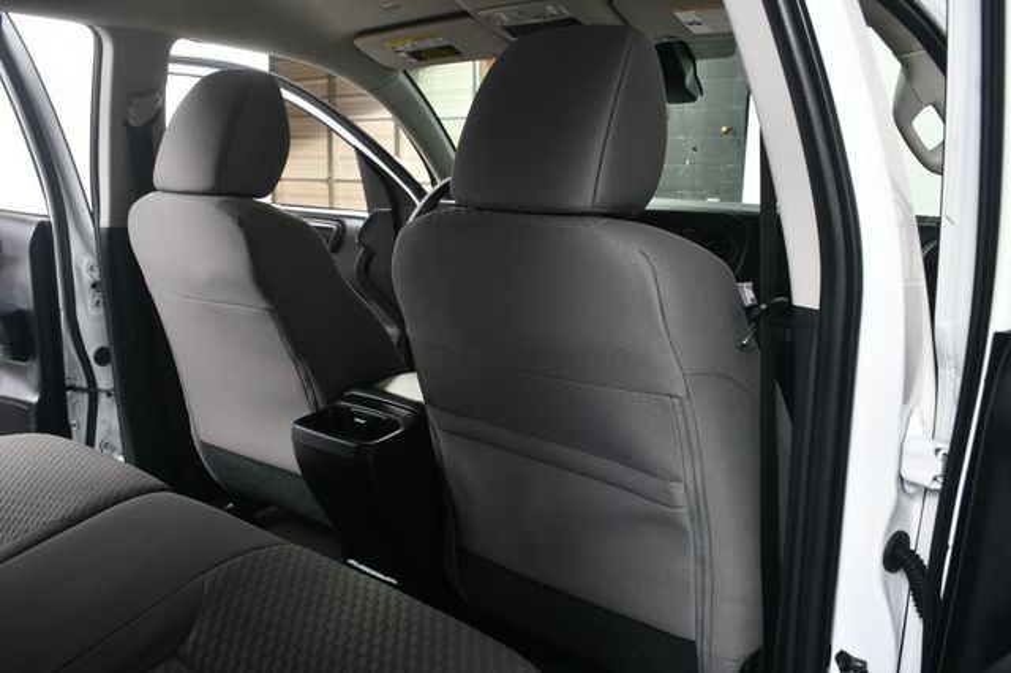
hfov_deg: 62.0
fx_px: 842
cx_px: 506
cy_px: 336
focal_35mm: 30
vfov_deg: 43.6
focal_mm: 20
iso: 100
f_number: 5.6
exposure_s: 1/160
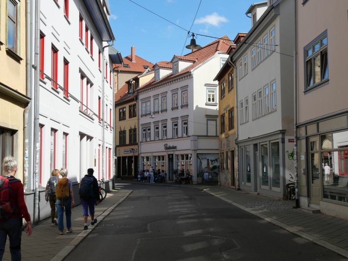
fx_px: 422
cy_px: 130
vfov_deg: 34.3
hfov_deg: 44.8
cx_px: 174
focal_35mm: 42
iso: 200
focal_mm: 21
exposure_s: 1/400
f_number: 7.1
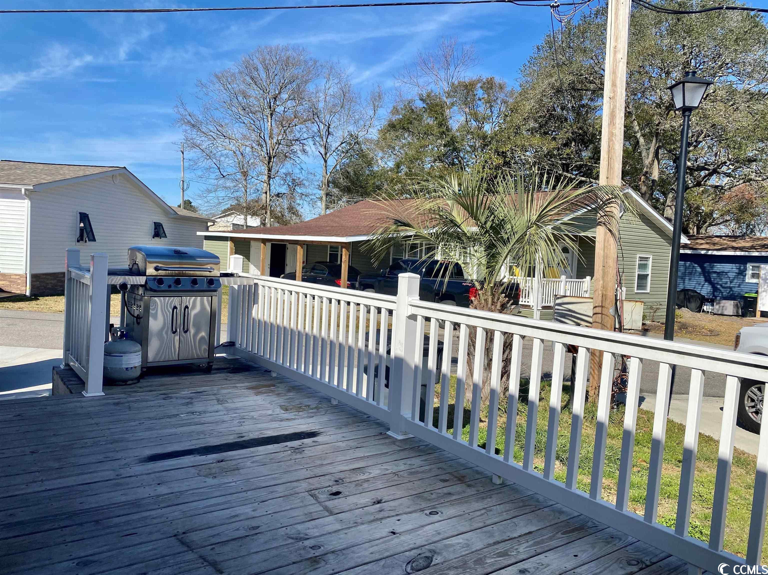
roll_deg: -5.1
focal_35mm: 26
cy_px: 288
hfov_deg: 67.3
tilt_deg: -1.5
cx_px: 384
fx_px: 577
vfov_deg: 53.1
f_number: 1.8
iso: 32
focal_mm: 4.25
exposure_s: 1/3610
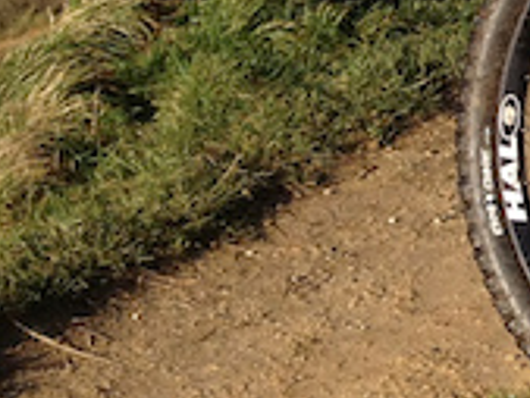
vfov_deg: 6.9
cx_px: 1179
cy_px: -257
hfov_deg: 8.7
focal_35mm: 212
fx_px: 3248
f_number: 2.4
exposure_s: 1/1493
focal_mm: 4.28
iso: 50
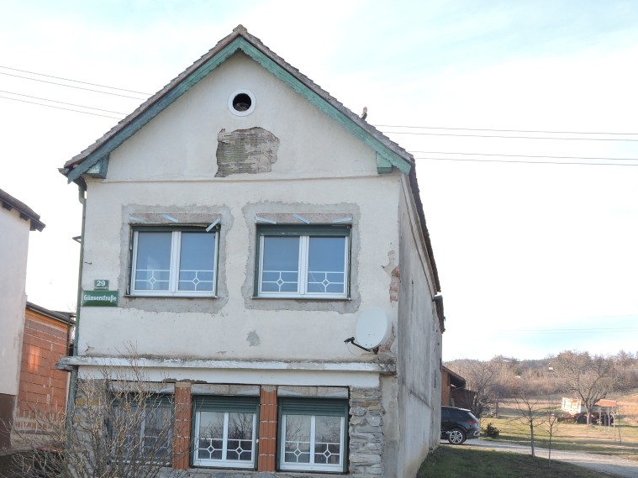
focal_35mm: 54
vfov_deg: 26.9
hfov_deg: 35.5
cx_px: 270
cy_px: 313
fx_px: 995
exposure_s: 1/160
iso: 100
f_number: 3.8
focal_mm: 7.2
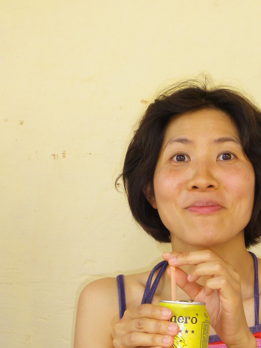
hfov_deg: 16.5
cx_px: 213
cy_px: 257
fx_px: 894
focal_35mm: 89
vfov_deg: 21.8
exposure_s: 1/60
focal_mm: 8.7
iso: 80
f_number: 4.2
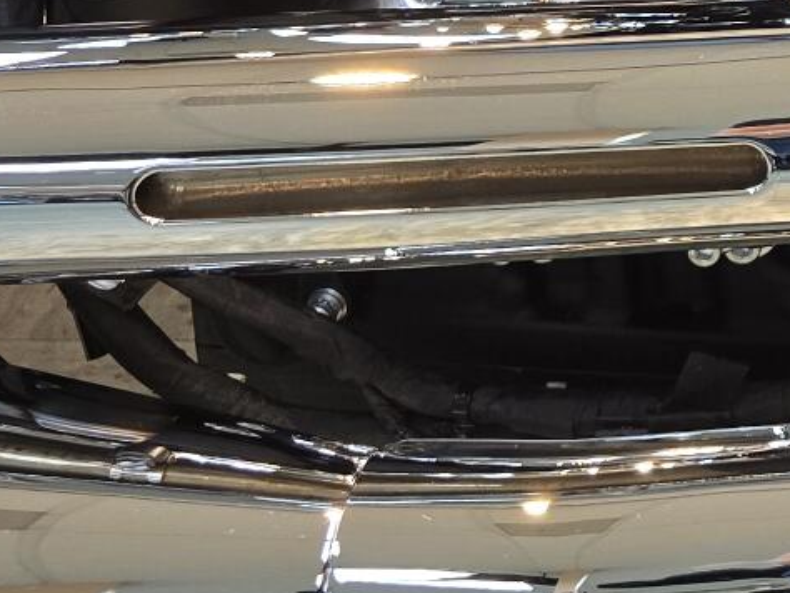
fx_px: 2215
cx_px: 1328
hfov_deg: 17.3
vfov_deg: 13.7
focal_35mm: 97
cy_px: -465
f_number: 1.7
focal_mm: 6.3
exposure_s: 1/120
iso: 320
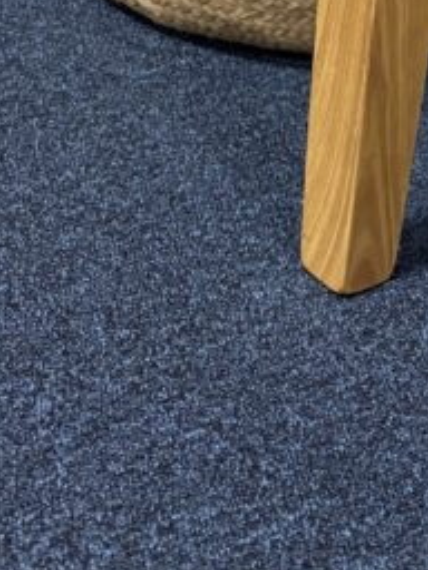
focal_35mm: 104
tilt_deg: -6.7
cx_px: 415
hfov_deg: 14.0
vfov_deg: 15.9
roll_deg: -5.1
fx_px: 1715
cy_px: -476
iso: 320
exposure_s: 1/50
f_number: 1.6
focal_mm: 5.96
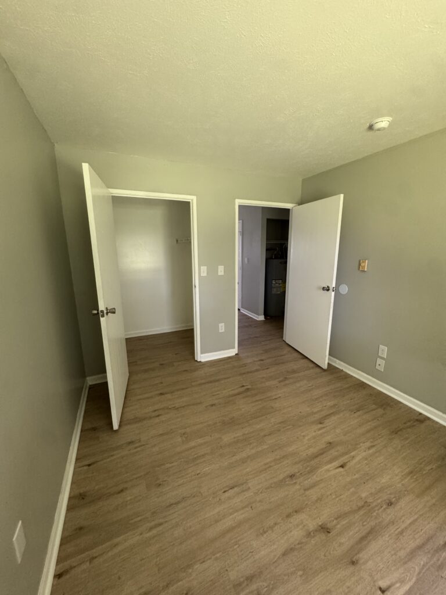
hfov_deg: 85.7
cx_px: 223
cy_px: 298
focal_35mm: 14
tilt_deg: -11.1
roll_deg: +1.2
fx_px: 241
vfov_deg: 102.1
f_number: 2.2
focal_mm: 2.22
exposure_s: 1/60
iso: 500
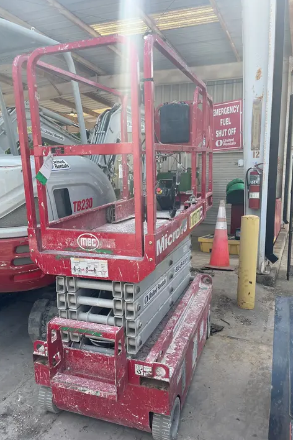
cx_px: 135
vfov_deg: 65.5
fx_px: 342
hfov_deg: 46.4
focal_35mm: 28
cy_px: 225
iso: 50
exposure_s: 1/1389
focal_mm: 5.1
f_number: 1.6
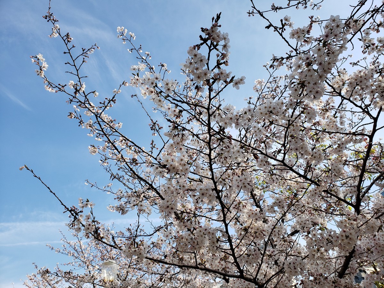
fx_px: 288
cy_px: 144
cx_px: 192
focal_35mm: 26
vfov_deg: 53.1
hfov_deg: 67.3
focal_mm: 4.3
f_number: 2.4
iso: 50
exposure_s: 1/690
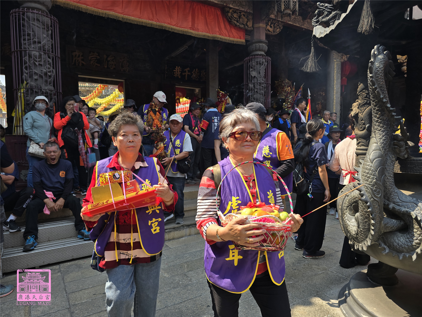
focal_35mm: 23
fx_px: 280
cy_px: 158
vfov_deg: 58.9
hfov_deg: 73.9
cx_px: 211
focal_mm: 6.3
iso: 12
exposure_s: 1/241
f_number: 1.7
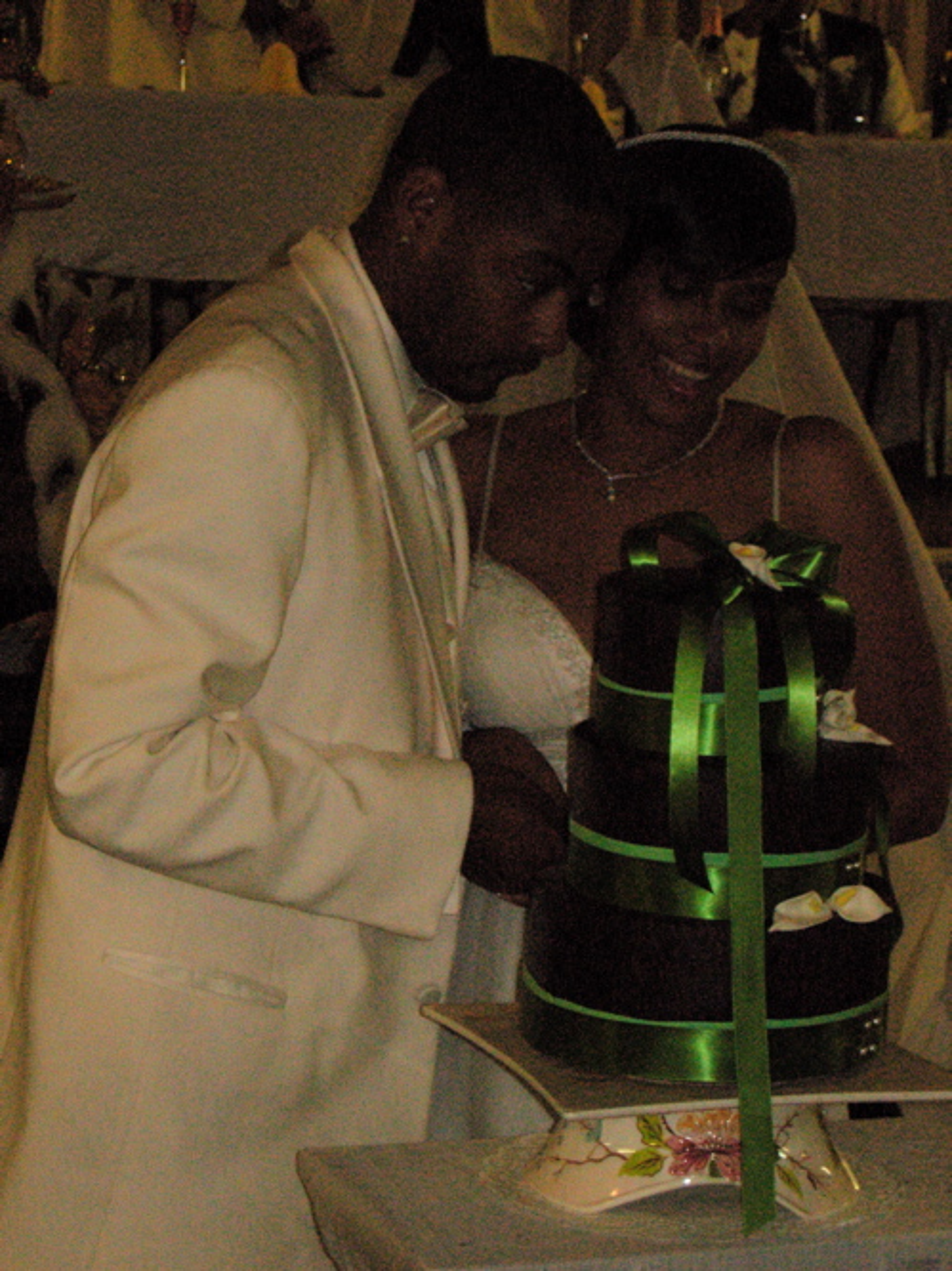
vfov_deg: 19.1
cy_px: 636
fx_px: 3779
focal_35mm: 103
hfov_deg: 14.4
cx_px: 476
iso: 400
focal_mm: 21.5
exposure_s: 1/90.5
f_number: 4.7
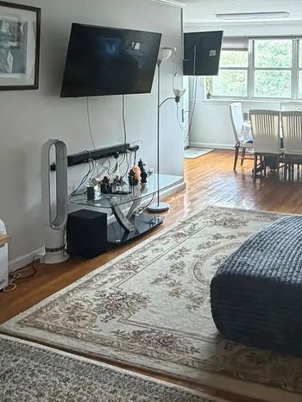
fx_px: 476
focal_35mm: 41
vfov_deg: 44.2
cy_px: 99
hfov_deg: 33.5
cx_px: 267
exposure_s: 1/60
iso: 250
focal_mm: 2.22
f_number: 2.2
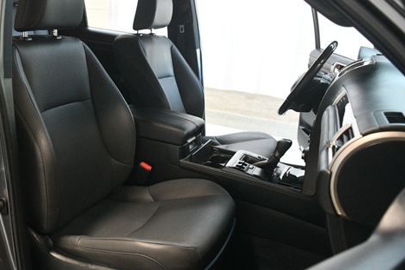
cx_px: 137
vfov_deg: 35.9
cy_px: 128
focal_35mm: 37
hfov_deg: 51.0
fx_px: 416
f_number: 3.5
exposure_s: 1/80
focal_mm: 18
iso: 3200
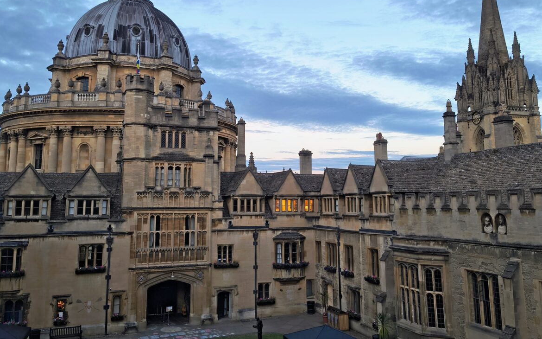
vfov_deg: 49.0
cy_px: 135
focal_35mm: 25
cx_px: 271
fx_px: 369
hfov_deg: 72.6
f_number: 1.8
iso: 190
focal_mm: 5.56
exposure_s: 1/100
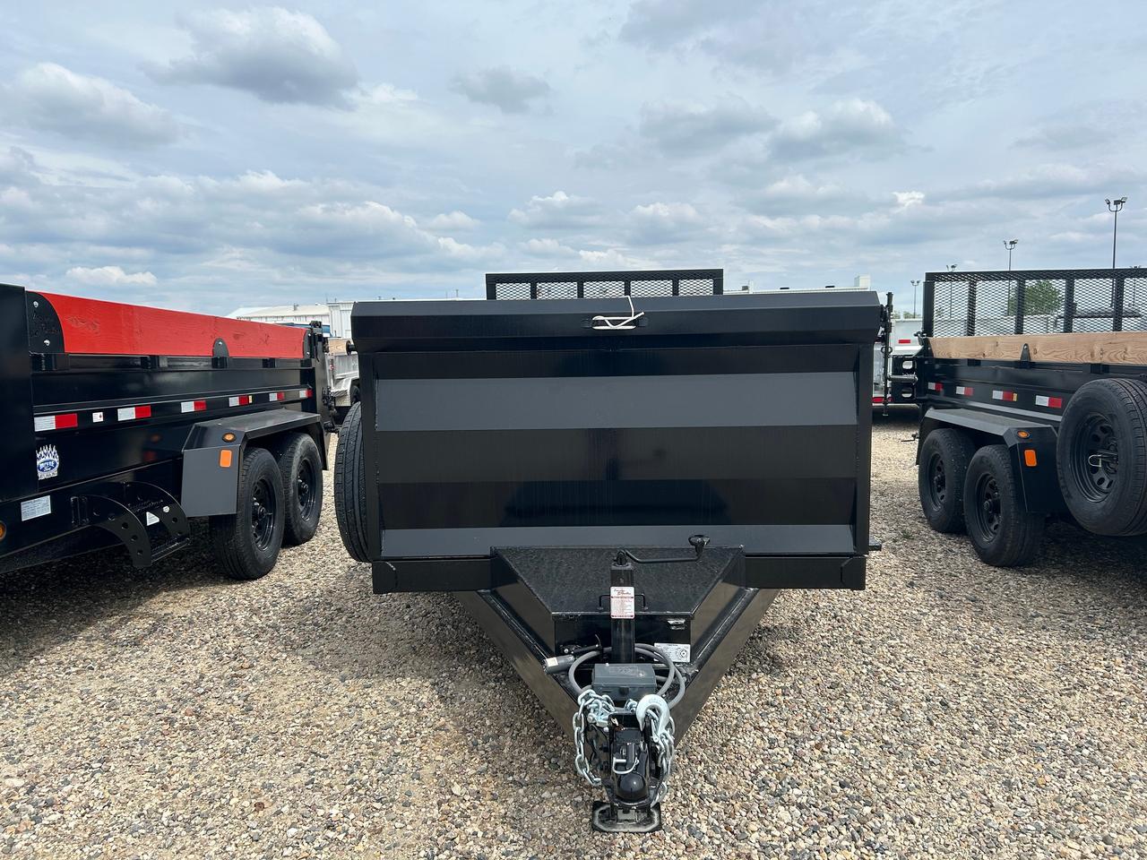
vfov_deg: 53.1
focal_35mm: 26
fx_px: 862
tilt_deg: -6.2
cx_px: 574
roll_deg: +1.2
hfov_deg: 67.3
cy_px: 430
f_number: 1.5
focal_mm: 5.7
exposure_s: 1/4274
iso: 50
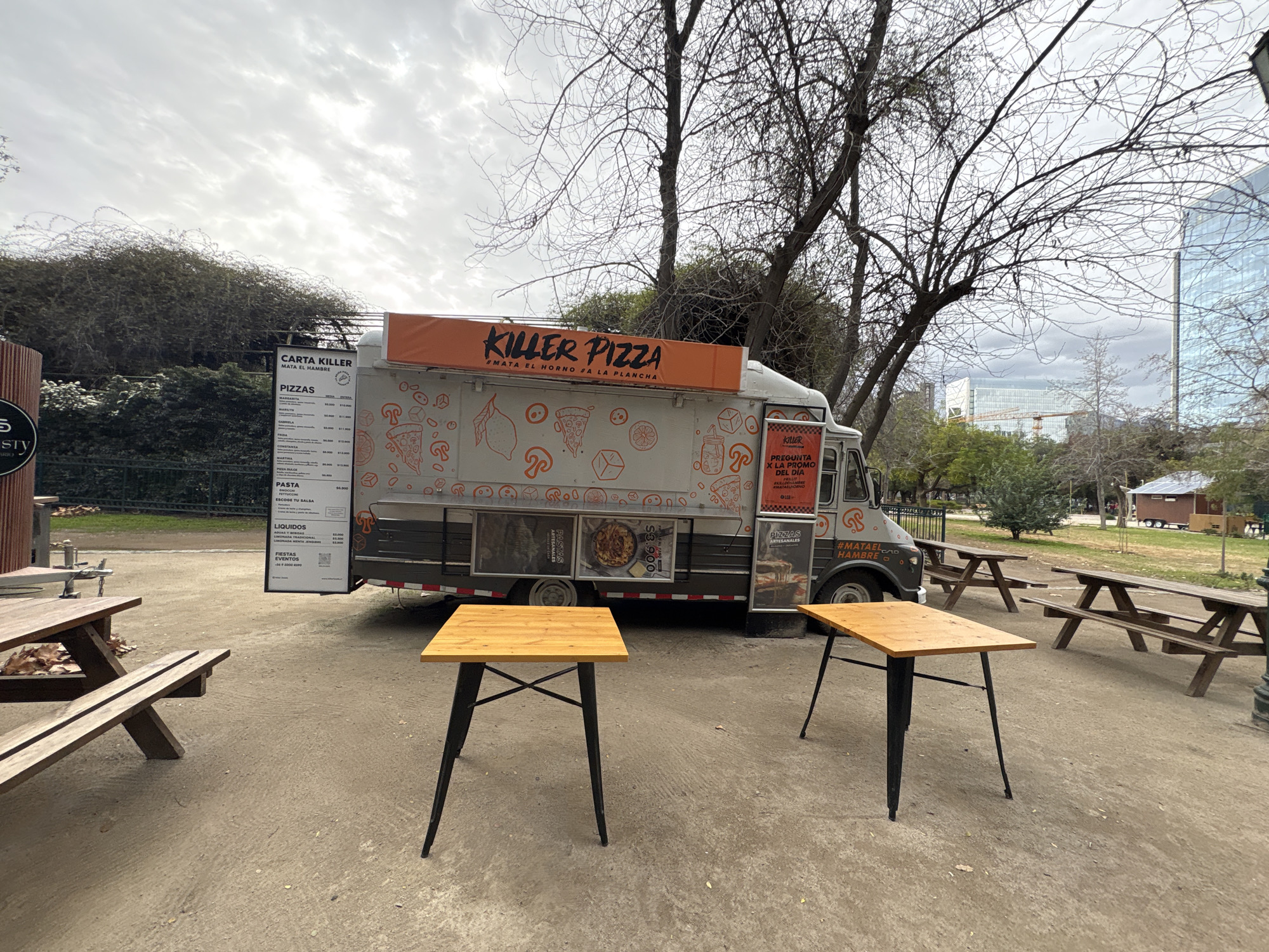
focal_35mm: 14
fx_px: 513
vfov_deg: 85.7
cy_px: 476
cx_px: 634
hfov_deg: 102.1
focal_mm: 2.22
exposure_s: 1/236
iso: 64
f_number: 2.2
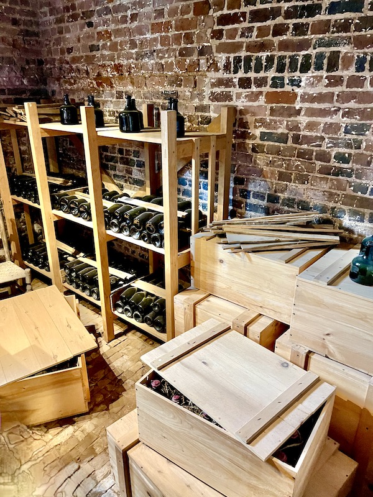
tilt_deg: -23.9
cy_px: 248
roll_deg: -0.2
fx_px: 374
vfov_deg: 67.3
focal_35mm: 26
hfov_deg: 53.1
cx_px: 186
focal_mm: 5.1
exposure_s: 1/30
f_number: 1.6
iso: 500
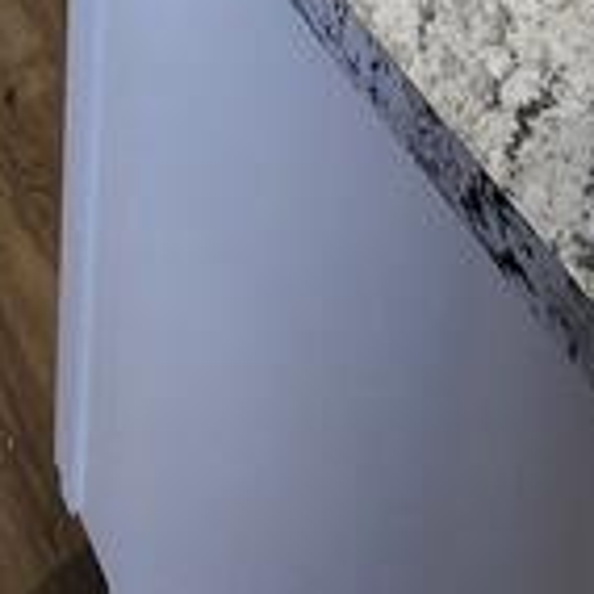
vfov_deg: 13.5
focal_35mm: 62
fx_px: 1204
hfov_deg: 27.4
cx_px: 155
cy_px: -975
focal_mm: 2.2
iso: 125
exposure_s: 1/60
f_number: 2.2
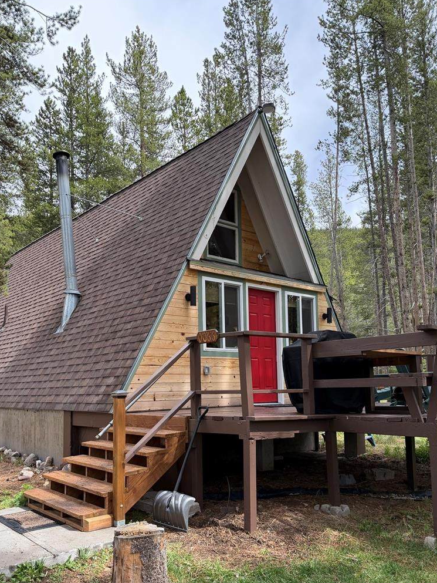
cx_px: 201
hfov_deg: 48.2
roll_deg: +0.6
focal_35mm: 29
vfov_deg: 61.2
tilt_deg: +5.6
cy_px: 346
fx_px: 488
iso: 100
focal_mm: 6.76
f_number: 1.78
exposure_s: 1/1385
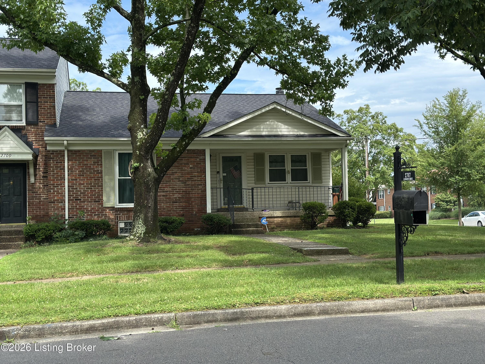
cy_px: 182
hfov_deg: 39.7
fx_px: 673
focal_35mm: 48
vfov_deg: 30.3
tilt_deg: +3.0
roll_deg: +1.1
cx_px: 242
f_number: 1.78
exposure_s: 1/1815
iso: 80
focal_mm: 6.86
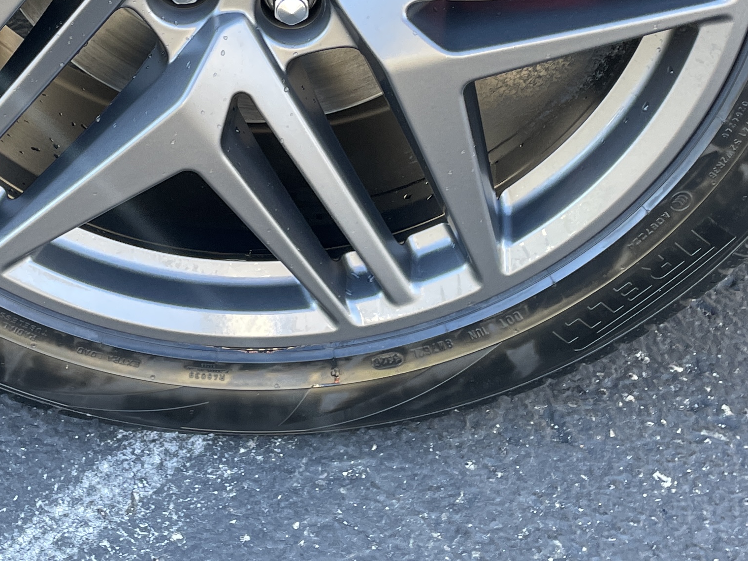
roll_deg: +1.7
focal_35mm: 69
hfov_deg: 28.0
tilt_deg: -31.5
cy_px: -26
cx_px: 257
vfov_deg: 20.5
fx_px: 1491
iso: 80
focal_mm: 4.2
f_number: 1.6
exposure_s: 1/121
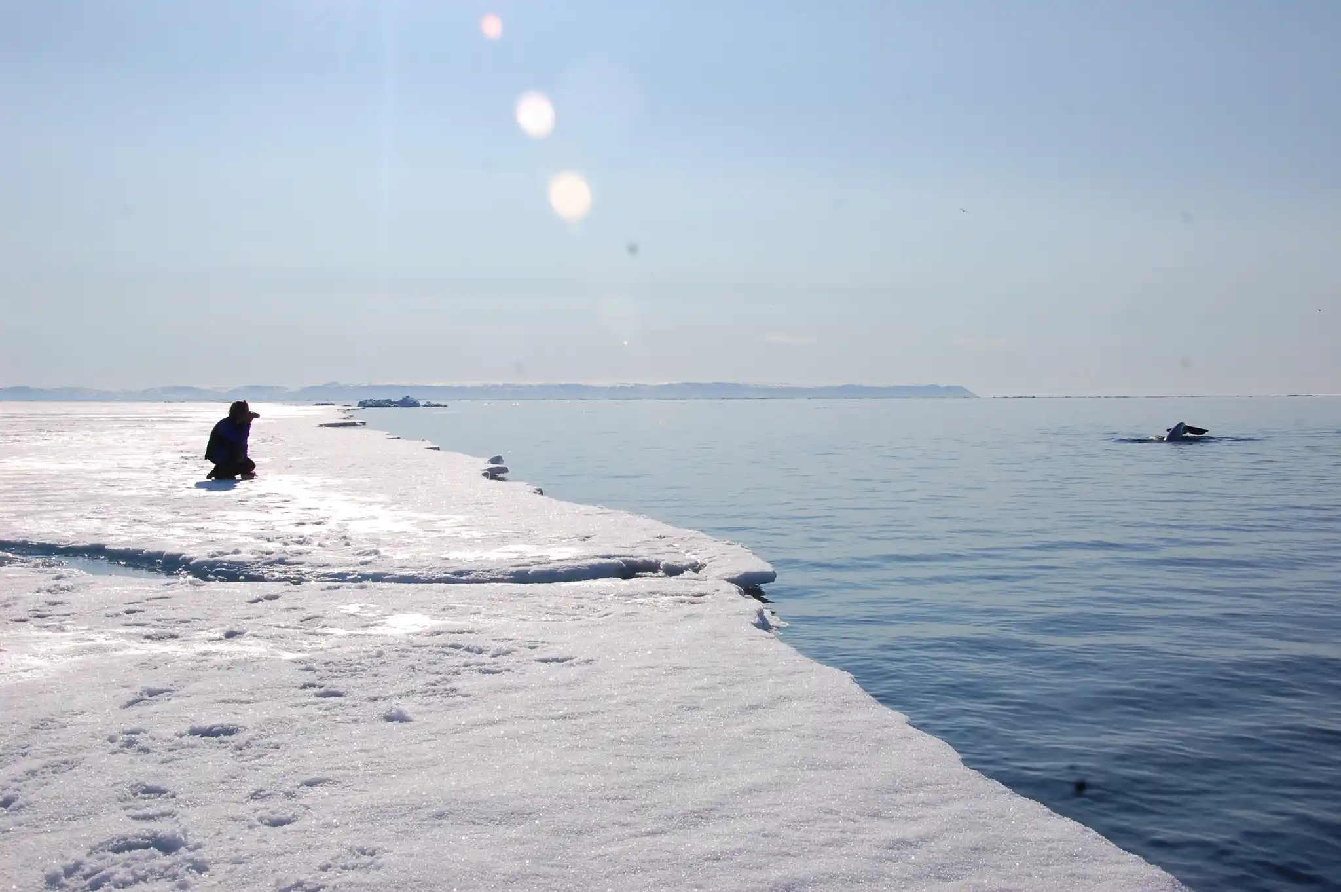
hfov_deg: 46.4
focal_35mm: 42
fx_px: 1563
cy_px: 446
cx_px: 670
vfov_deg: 31.8
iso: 200
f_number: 13
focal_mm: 28
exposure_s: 1/640
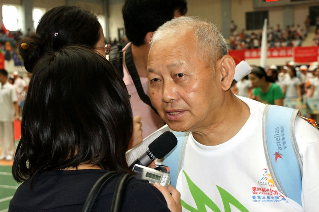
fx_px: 532
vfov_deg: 22.6
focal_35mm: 60
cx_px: 160
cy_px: 106
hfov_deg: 33.4
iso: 1000
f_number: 5.6
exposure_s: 1/100
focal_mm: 40
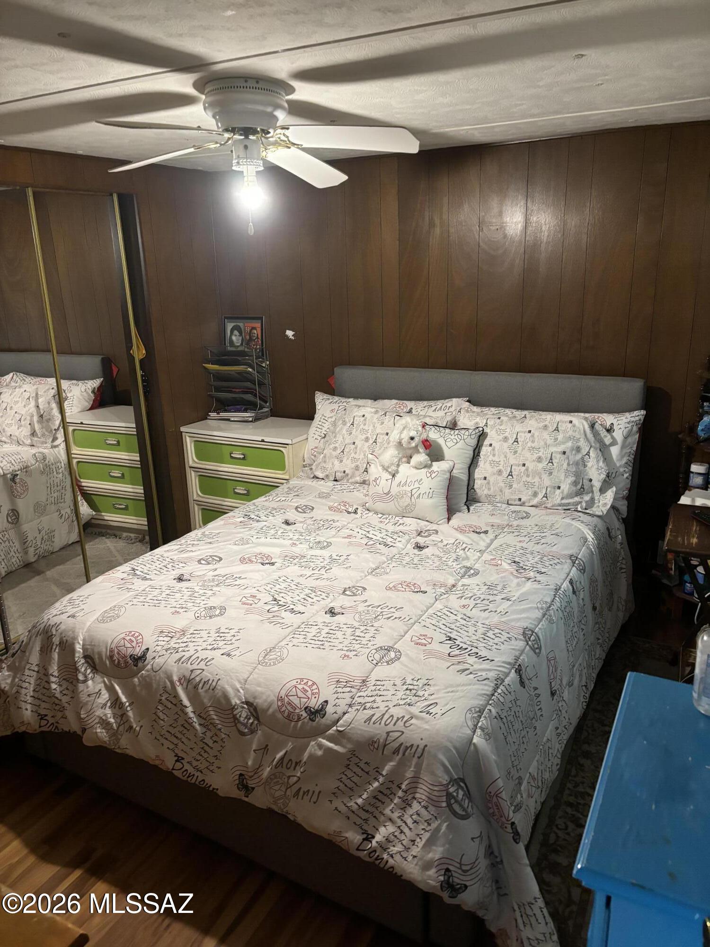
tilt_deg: -18.5
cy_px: 474
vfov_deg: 67.3
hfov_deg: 53.1
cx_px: 355
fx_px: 711
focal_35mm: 26
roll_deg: +1.2
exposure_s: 1/60
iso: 400
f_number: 1.6
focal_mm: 5.96
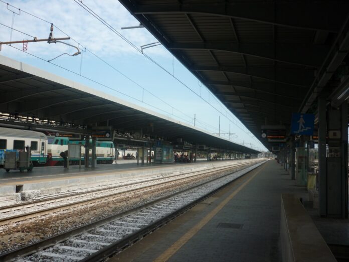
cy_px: 131
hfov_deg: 55.4
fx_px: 333
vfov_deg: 42.9
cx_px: 174
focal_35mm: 33
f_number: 2.8
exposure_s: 1/1000
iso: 80
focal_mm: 5.5
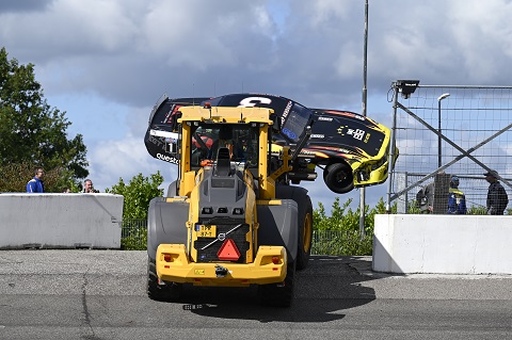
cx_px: 256
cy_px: 170
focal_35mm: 200
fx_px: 2841
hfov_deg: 10.3
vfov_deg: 6.9
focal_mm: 200
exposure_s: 1/320
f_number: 6.3
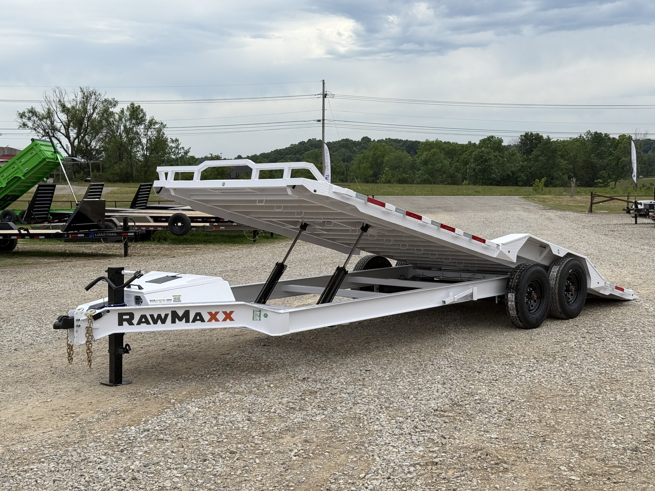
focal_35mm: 48
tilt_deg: -4.9
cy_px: 246
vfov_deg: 30.3
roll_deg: +0.5
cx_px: 328
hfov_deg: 39.7
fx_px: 908
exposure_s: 1/3534
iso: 80
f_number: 1.78
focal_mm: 6.76
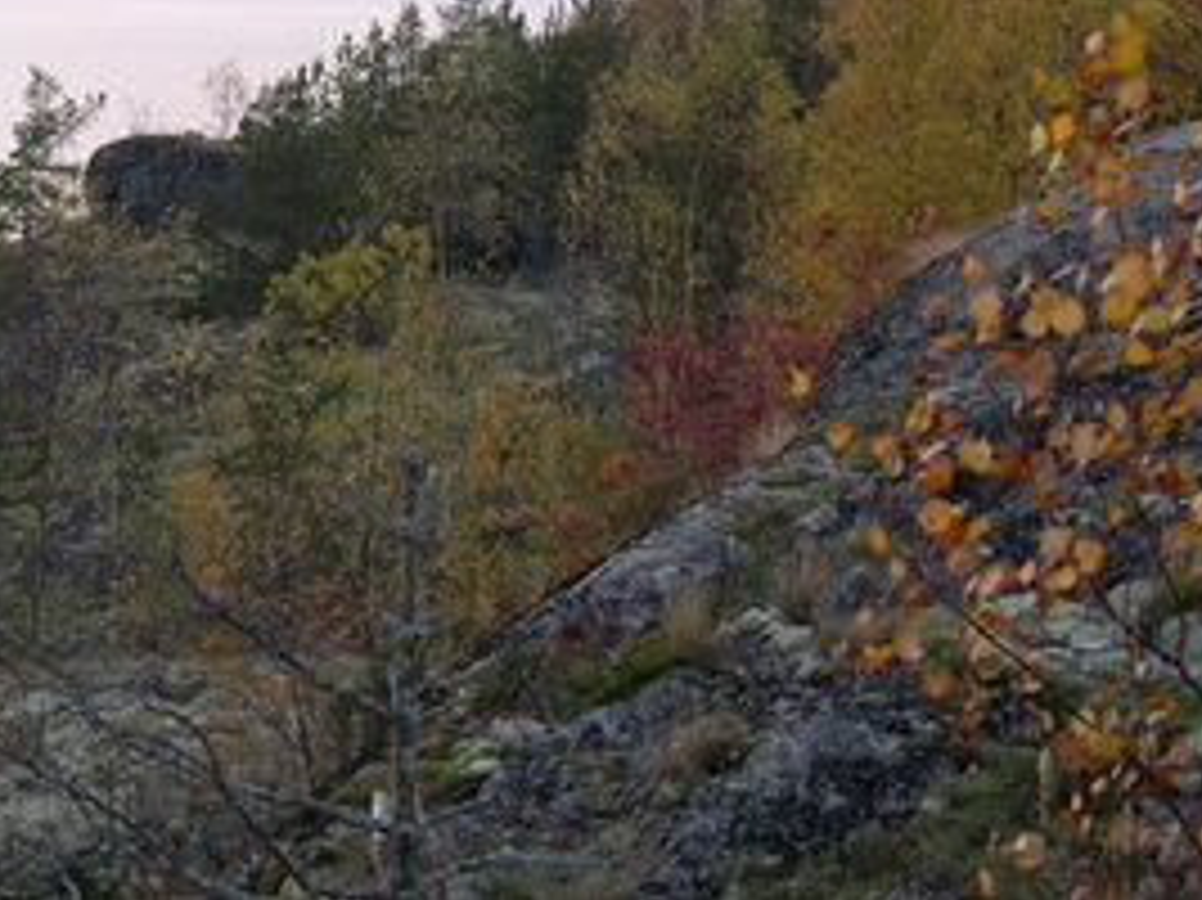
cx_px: 495
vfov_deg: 18.8
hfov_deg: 25.0
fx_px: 2707
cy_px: 234
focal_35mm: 78
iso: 100
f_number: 3.2
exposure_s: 1/24.3
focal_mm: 11.1
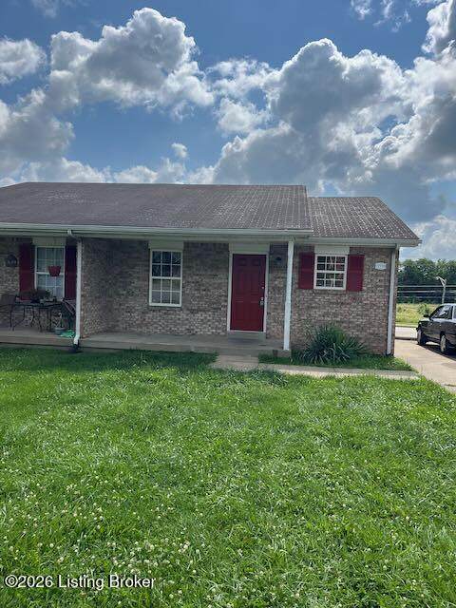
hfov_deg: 53.1
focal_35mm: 26
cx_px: 228
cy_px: 304
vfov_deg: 67.3
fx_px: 457
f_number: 1.6
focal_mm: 5.1
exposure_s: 1/5848
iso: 50
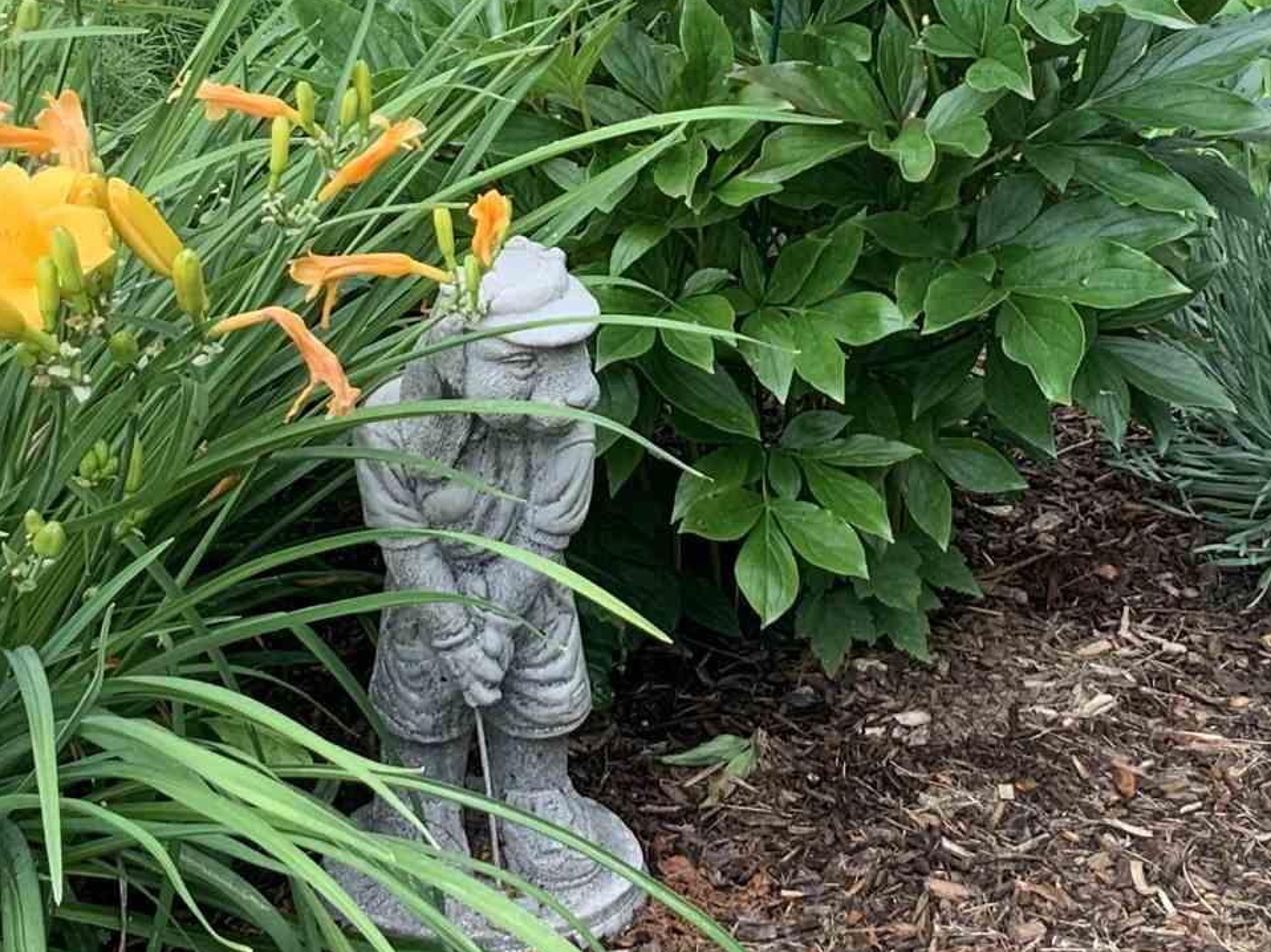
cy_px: 247
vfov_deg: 15.8
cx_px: 760
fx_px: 3414
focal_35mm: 93
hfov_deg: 21.1
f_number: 1.8
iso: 16
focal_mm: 3
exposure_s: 1/122
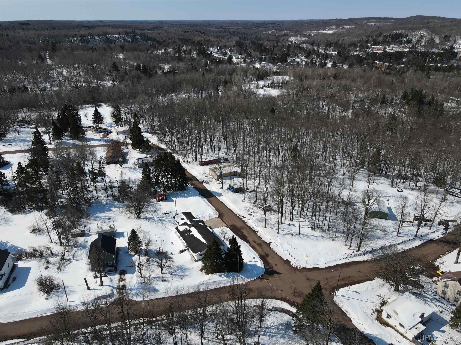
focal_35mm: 24
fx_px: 320
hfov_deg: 71.6
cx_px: 230
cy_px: 172
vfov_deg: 56.8
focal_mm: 4.5
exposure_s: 1/1250
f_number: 2.8
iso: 100
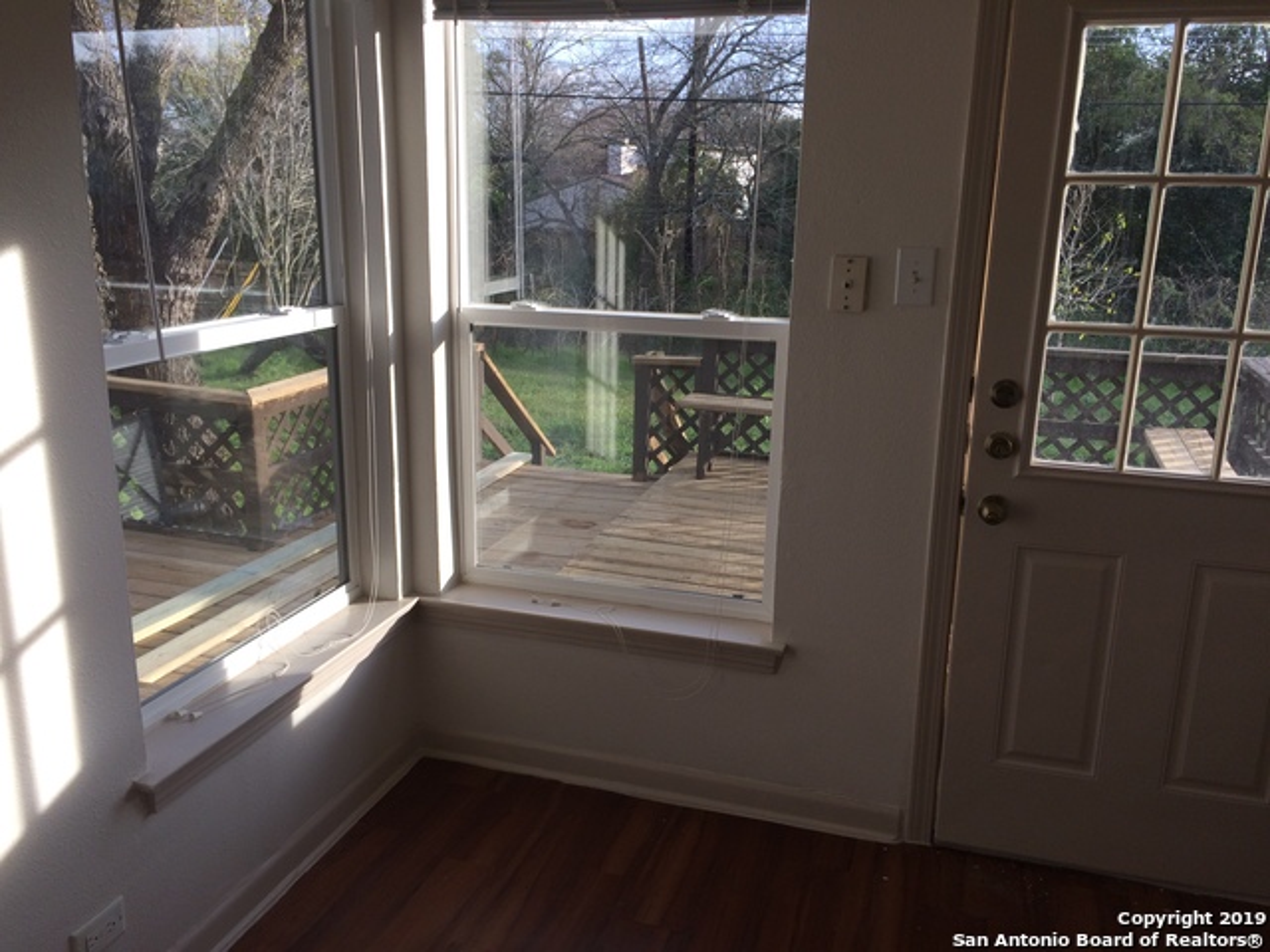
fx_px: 1064
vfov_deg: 48.2
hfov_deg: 61.7
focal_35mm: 29
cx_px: 635
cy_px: 476
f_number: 2.2
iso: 32
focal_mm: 4.15
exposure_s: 1/268
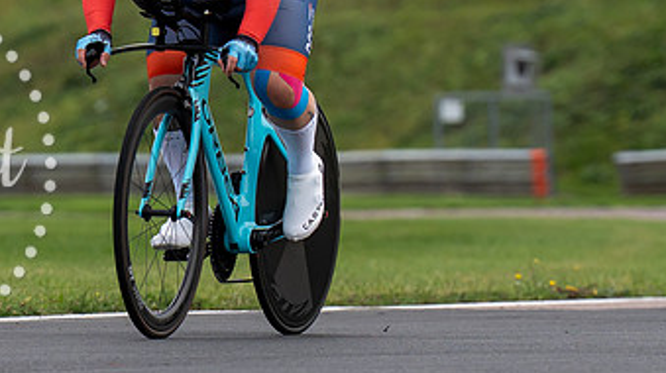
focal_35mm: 640
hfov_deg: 3.4
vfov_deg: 1.9
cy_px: 334
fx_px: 11292
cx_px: 317
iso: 160
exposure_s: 1/1000
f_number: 3.5
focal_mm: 147
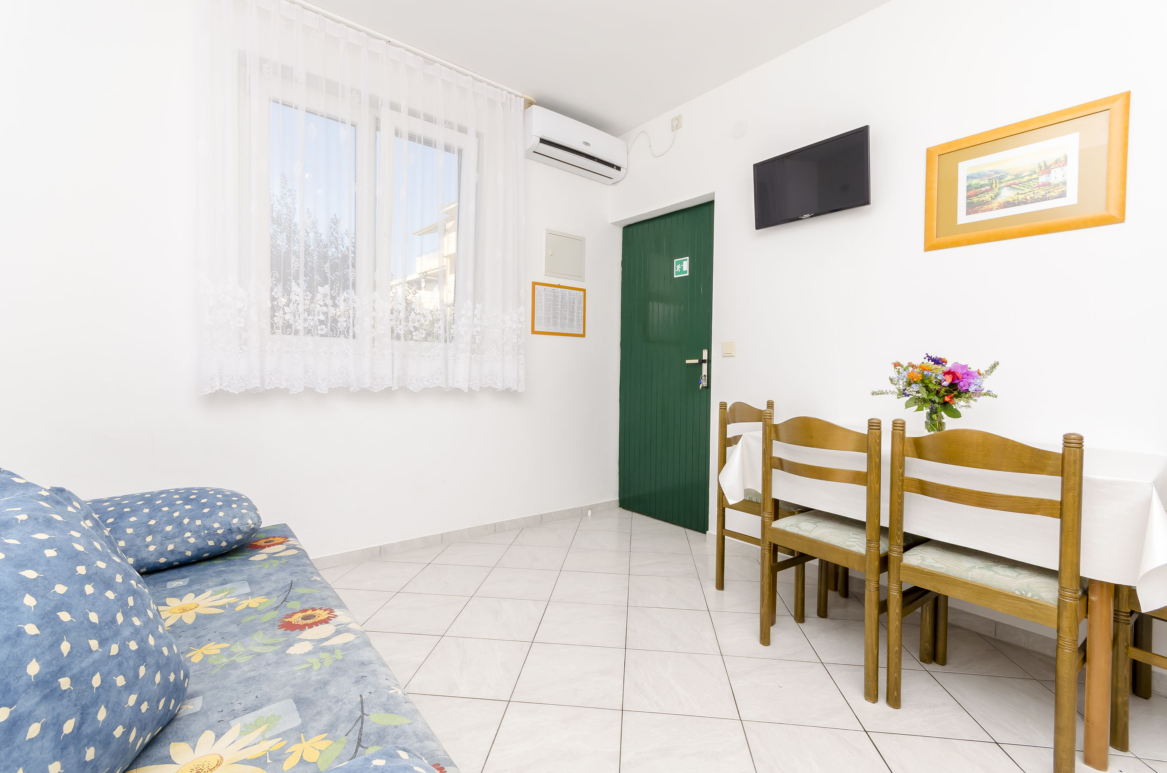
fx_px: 485
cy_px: 386
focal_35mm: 15
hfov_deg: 100.5
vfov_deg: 77.1
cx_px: 584
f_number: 9
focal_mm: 10
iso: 250
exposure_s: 1/200
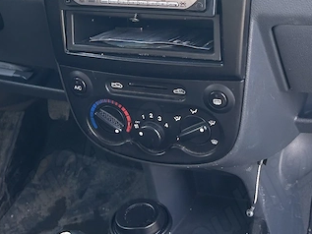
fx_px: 739
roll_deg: +5.7
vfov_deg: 17.1
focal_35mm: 82
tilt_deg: -16.5
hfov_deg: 23.8
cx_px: 172
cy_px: -54
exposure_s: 1/122
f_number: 1.5
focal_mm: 5.7
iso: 40
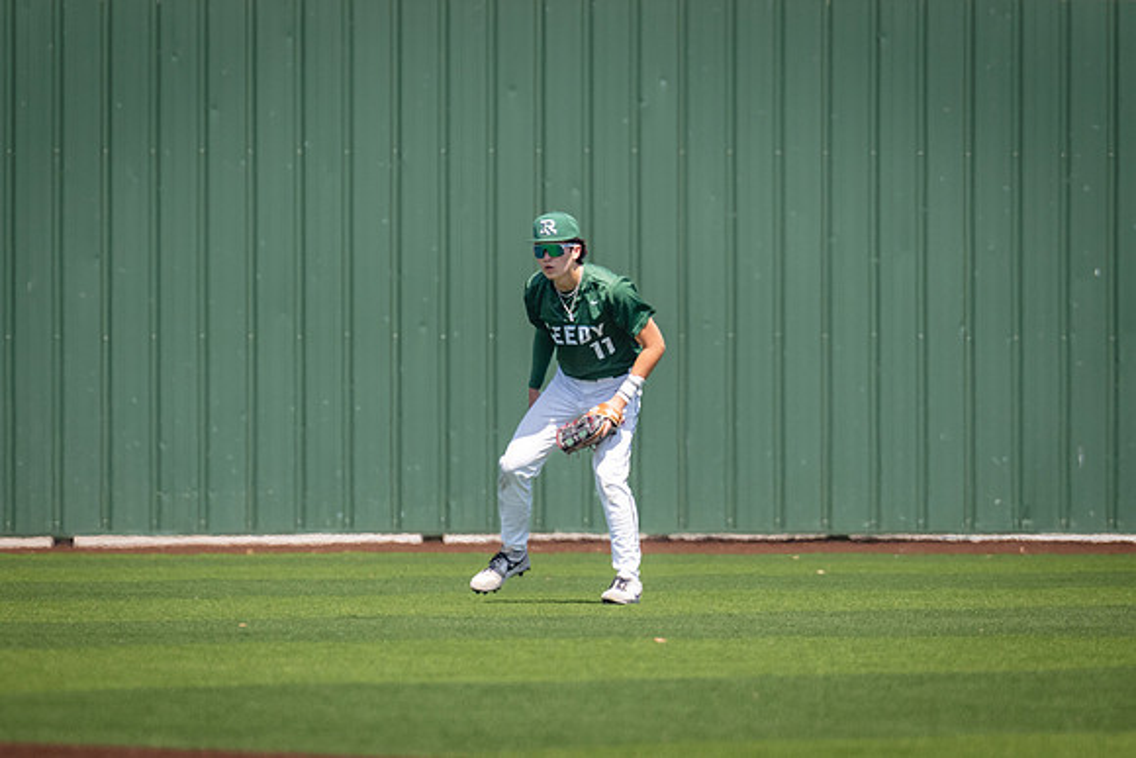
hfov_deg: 3.6
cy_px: 416
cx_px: 520
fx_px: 18056
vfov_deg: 2.4
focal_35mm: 572
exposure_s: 1/3200
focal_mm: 280
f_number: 4
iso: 320
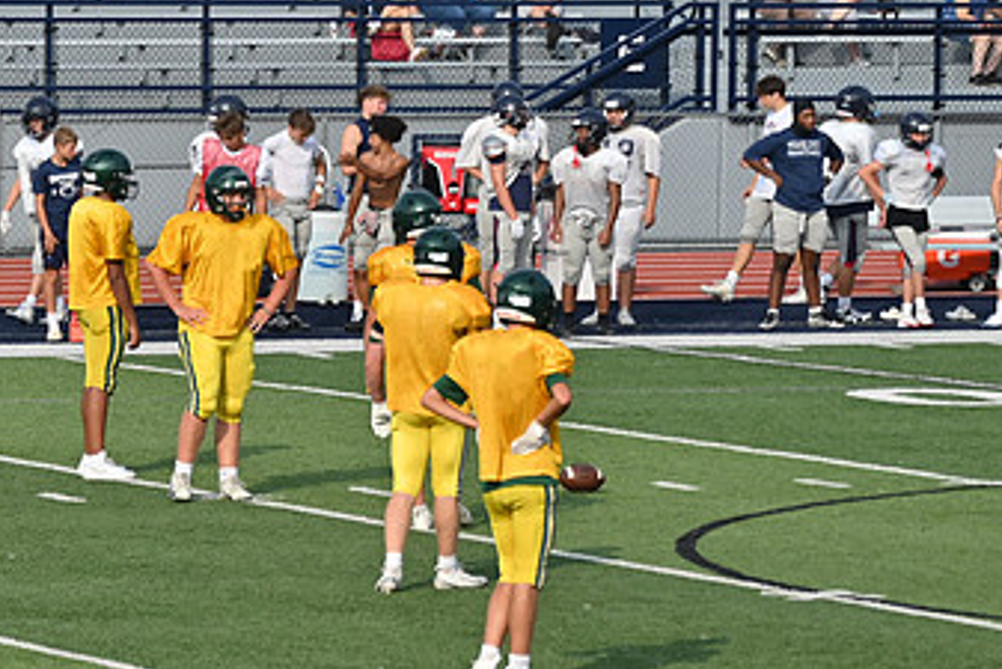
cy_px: 272
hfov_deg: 5.9
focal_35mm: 348
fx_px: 9690
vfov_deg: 4.0
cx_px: 232
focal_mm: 135
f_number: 5.6
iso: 125
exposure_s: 1/800
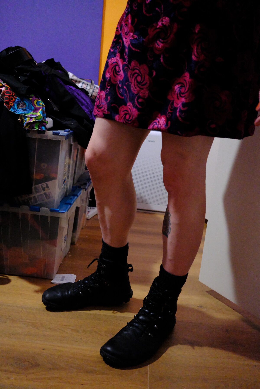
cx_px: 130
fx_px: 379
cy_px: 194
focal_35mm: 35
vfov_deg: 54.4
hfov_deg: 37.9
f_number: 2.8
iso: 10000
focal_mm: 23
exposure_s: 1/125
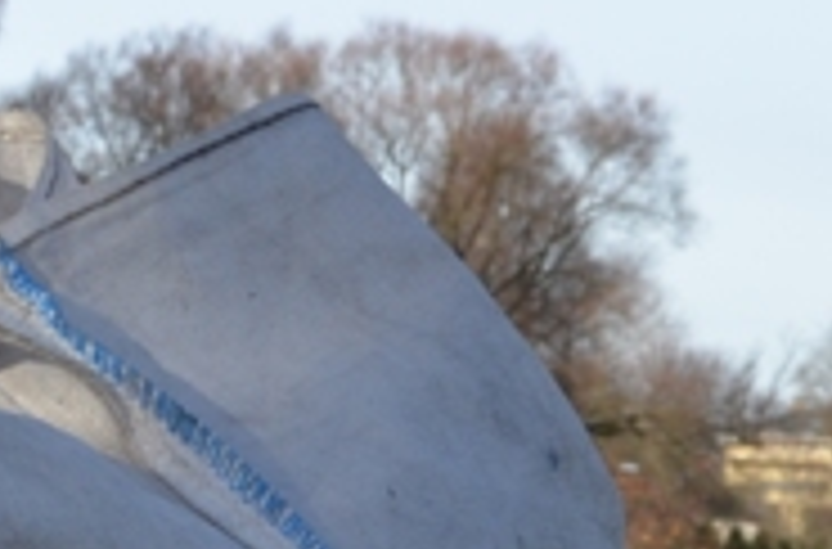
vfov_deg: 4.8
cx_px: -391
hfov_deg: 7.2
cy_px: 747
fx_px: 6518
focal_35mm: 283
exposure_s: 1/250
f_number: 8
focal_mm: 34
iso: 200
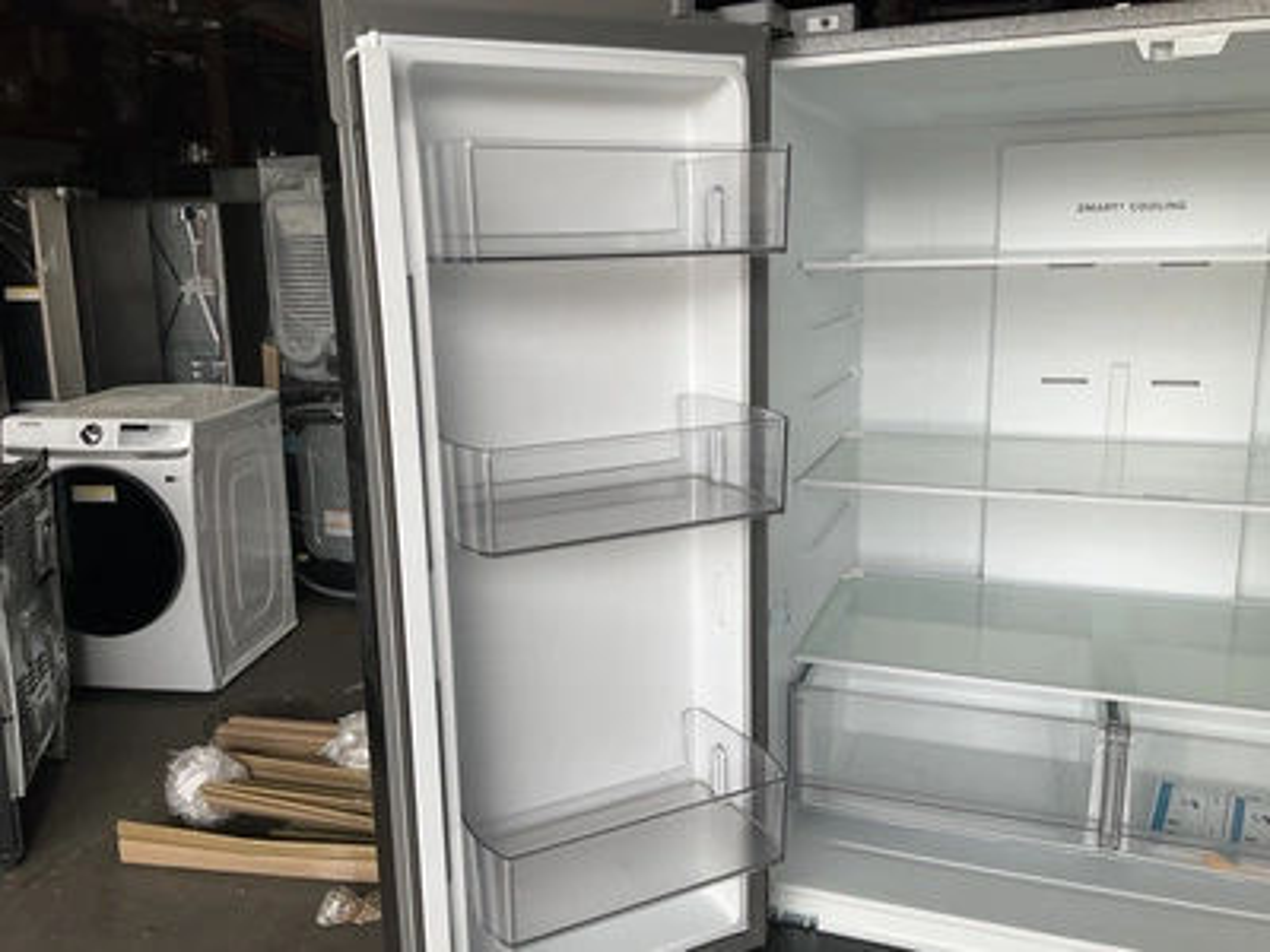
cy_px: 476
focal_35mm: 29
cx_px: 635
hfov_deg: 61.7
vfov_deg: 48.2
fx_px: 1064
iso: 25
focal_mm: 3
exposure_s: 1/342
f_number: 1.8
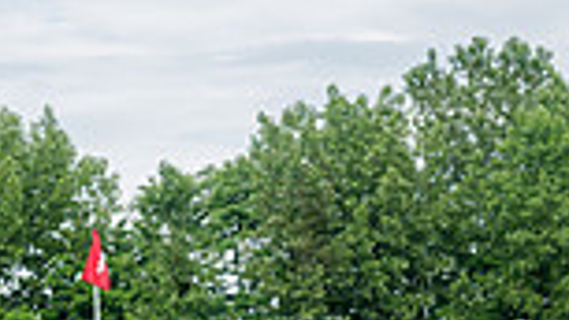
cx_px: 312
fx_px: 2097
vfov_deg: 8.4
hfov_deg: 15.5
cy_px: 567
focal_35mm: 139
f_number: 5
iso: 100
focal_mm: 35
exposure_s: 1/320
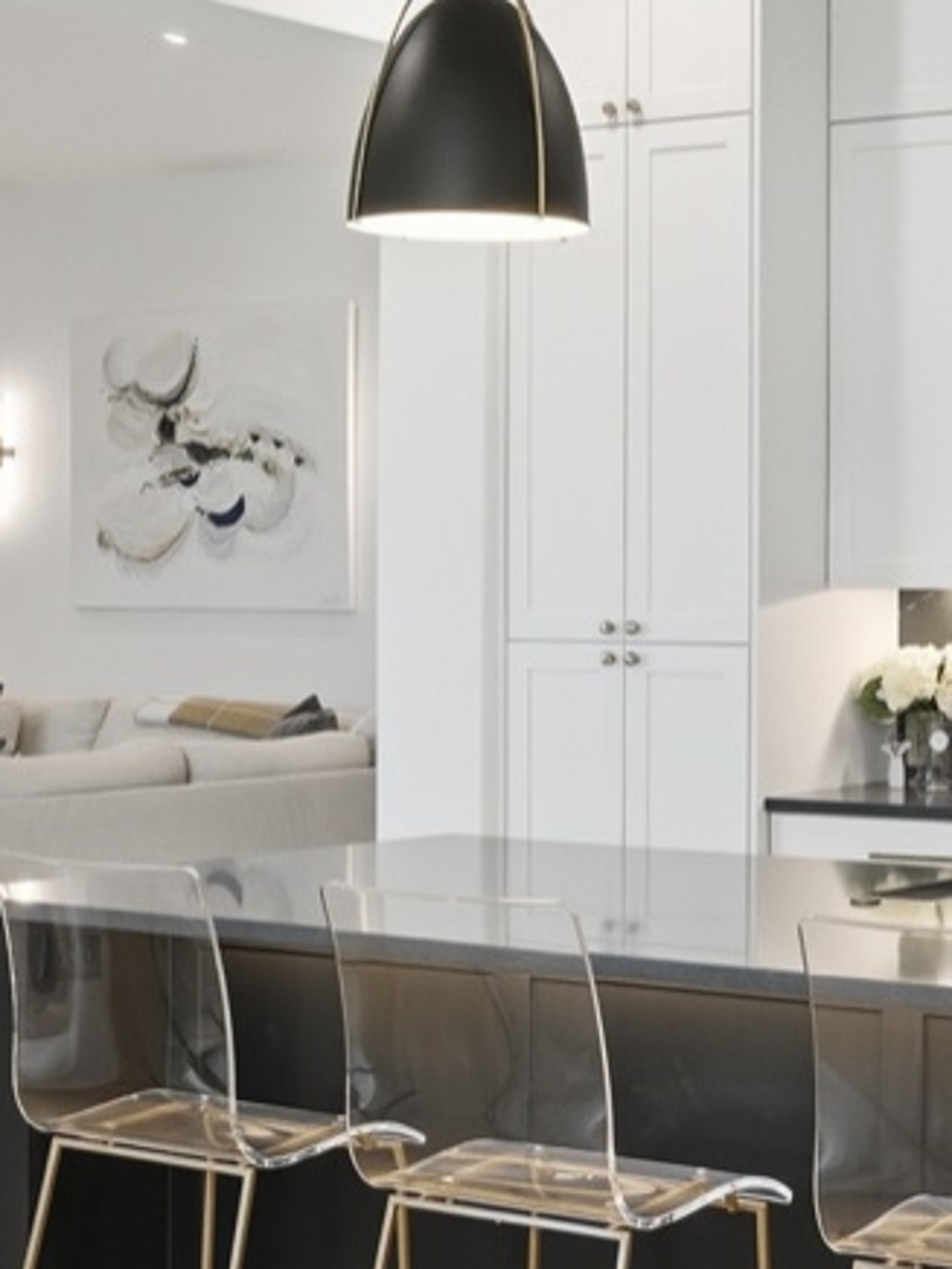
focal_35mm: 74
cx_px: 725
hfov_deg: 19.7
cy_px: 534
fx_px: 2714
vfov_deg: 26.3
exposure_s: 1/400
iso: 400
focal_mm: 14
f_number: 9
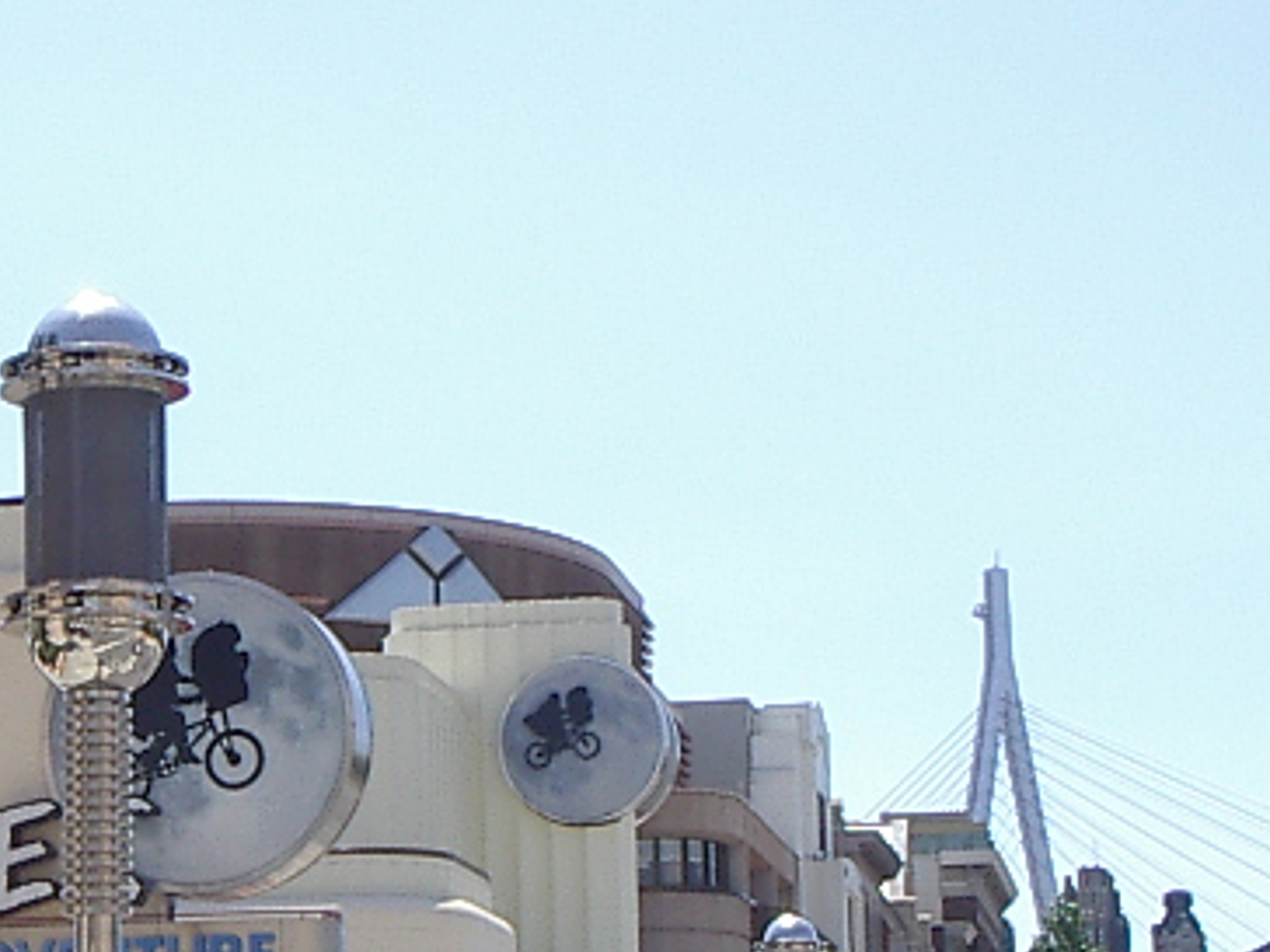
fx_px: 3926
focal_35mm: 107
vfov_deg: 13.8
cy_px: 666
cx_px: -87
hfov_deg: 17.8
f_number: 4.8
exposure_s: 1/320
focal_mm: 5.8
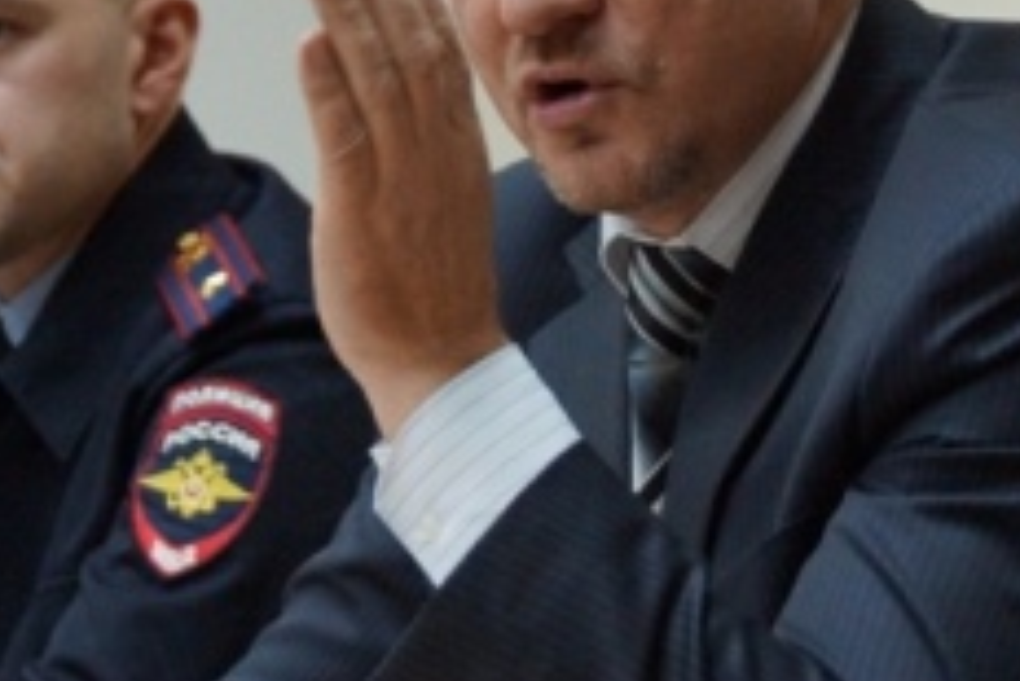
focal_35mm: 261
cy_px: 143
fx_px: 7399
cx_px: 659
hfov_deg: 7.9
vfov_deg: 5.3
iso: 2500
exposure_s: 1/100
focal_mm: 90
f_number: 5.6
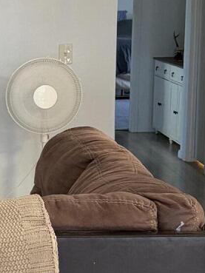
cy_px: 169
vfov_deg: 15.1
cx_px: -124
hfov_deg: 10.9
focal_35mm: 130
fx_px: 1026
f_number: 1.78
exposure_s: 1/60
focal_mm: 6.76
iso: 250
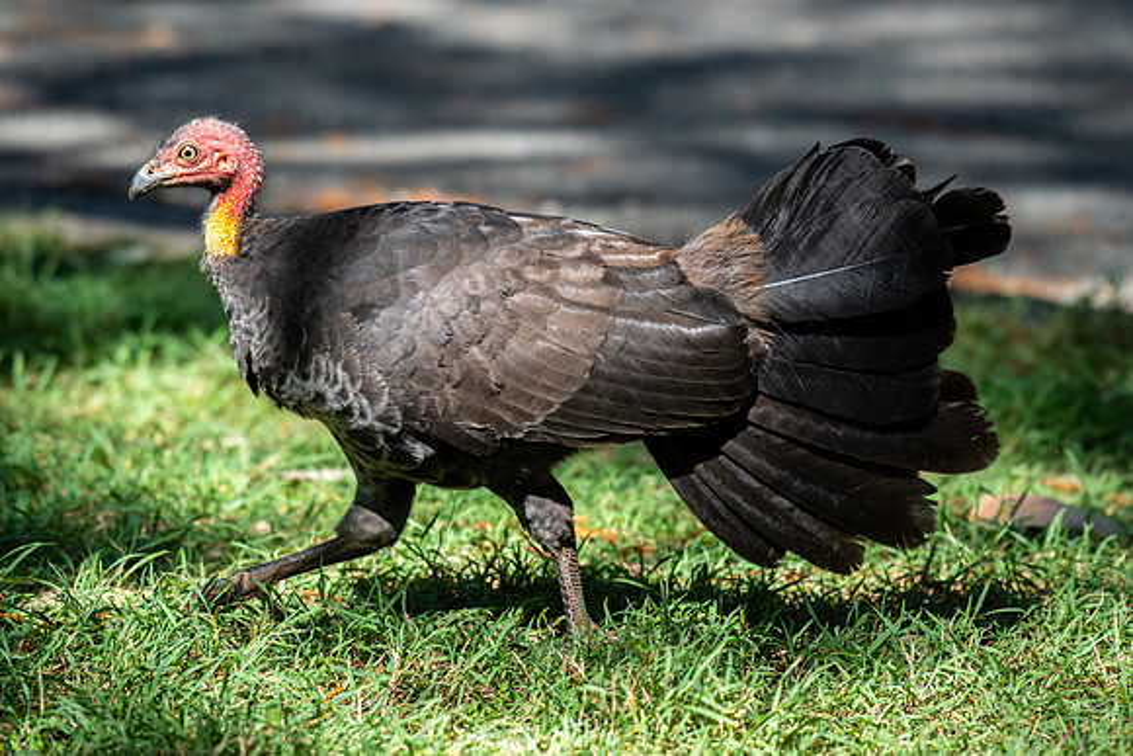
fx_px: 13093
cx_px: 478
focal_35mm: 416
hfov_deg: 5.0
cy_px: 349
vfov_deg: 3.3
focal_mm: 360
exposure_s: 1/1000
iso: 800
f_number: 5.6
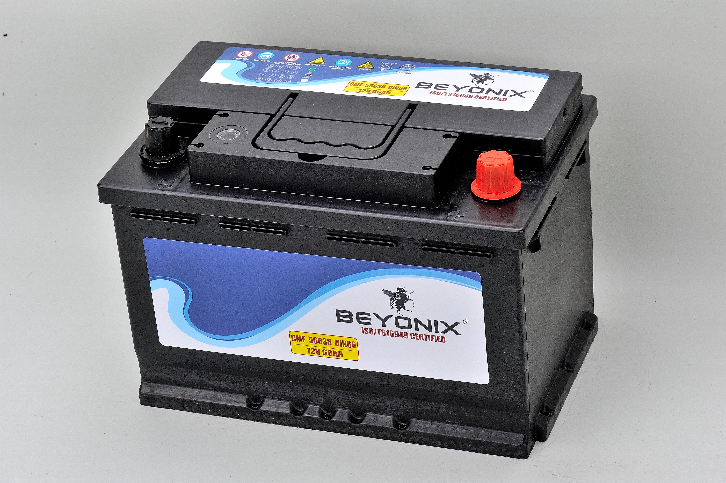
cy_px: 242
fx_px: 2116
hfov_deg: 19.5
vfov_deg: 13.0
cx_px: 363
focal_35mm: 105
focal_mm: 105
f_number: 22
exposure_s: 1/125
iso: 250
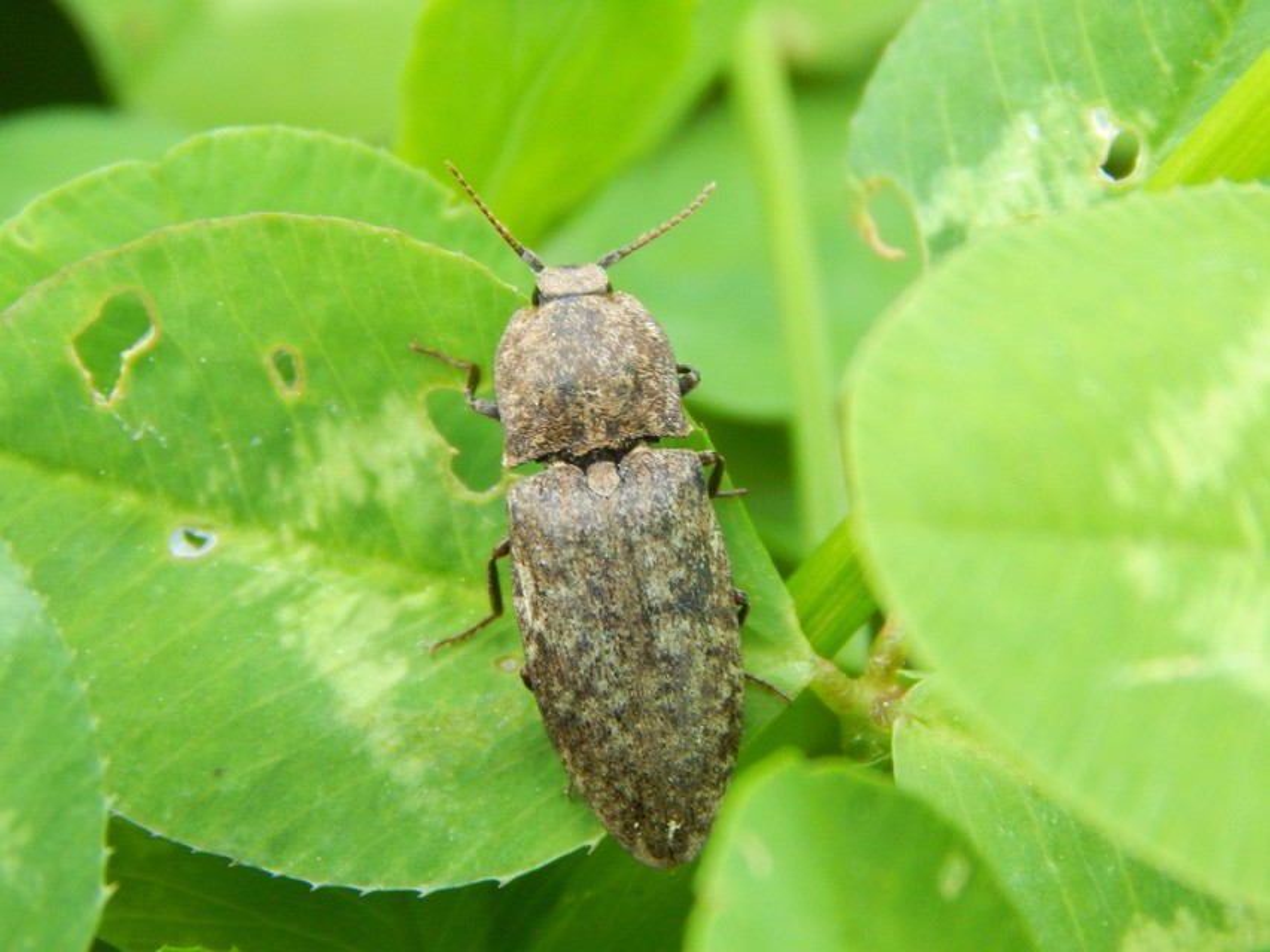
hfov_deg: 12.3
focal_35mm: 160
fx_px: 5871
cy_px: 476
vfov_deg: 9.3
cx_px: 635
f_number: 5.1
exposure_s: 1/160
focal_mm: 28.7
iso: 400
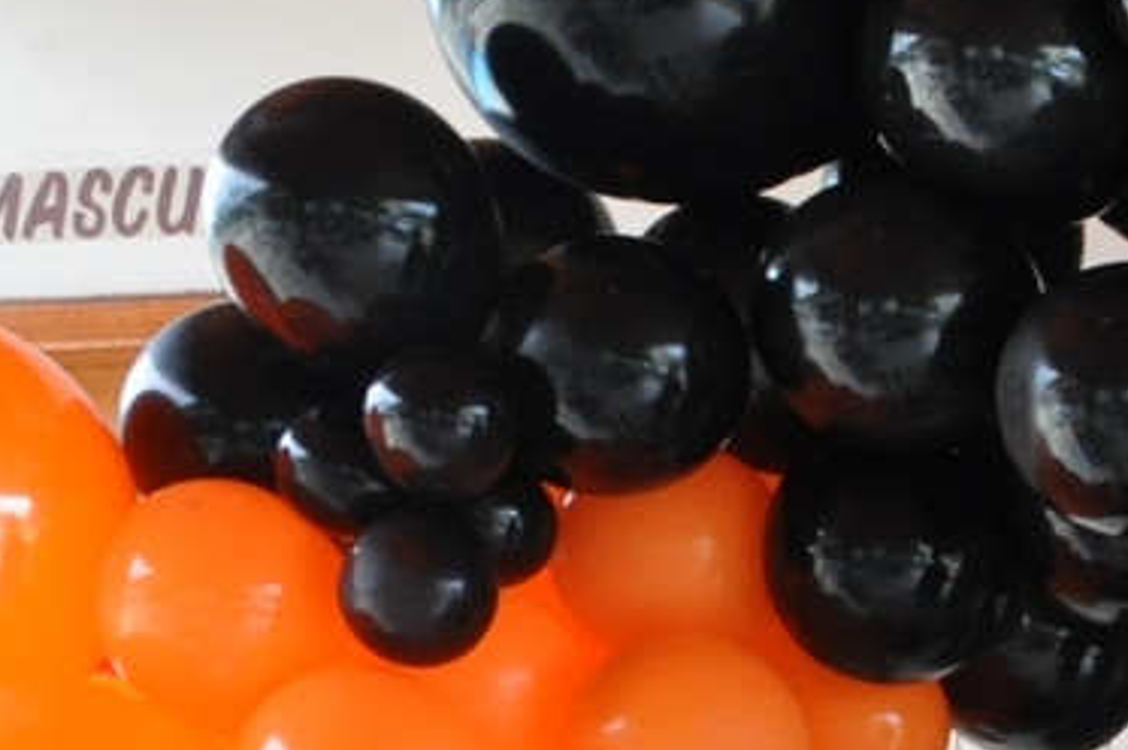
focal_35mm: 135
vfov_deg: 9.7
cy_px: 1223
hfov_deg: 13.5
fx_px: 4231
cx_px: 2096
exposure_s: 1/125
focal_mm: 21
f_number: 11
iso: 800
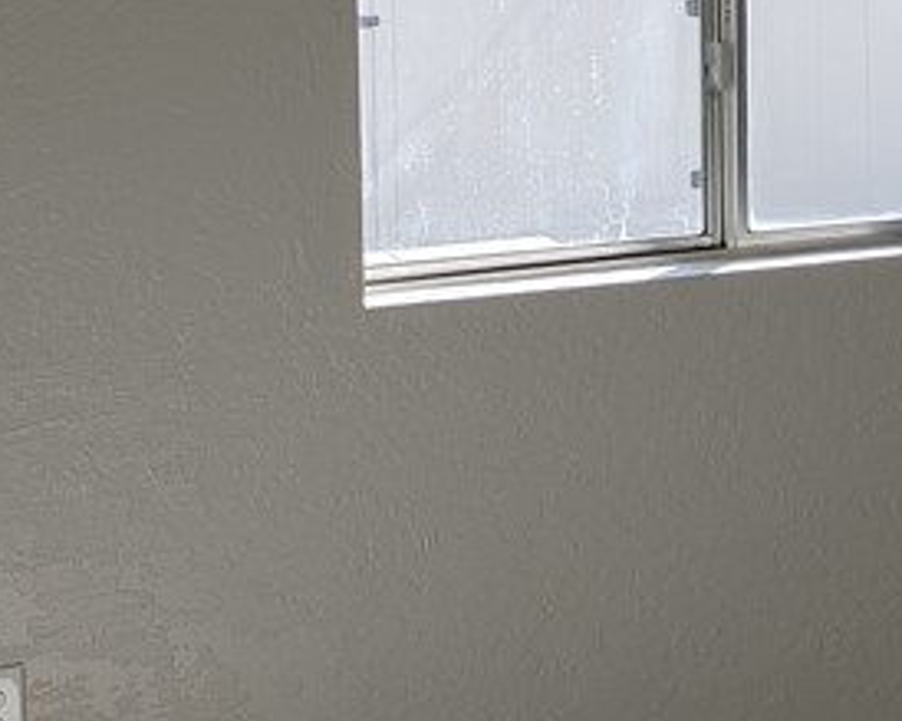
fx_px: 2535
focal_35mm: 95
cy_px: -115
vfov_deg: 15.7
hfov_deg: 17.7
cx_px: 1432
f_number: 1.8
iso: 50
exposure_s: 1/422
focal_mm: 5.58
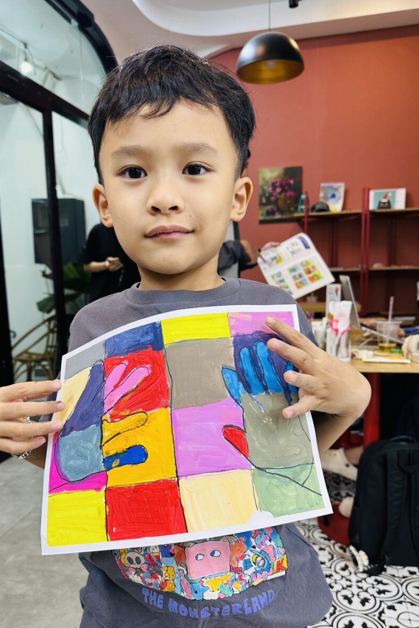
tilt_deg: -7.9
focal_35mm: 28
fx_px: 489
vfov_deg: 65.3
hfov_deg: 46.3
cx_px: 190
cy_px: 347
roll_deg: +0.2
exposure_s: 1/100
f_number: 1.78
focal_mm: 6.86
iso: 125
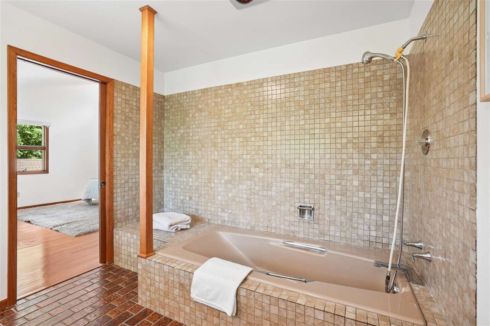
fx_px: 231
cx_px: 245
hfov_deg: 93.3
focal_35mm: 17
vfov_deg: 70.4
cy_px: 163
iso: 400
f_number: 9
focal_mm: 17
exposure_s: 1/6
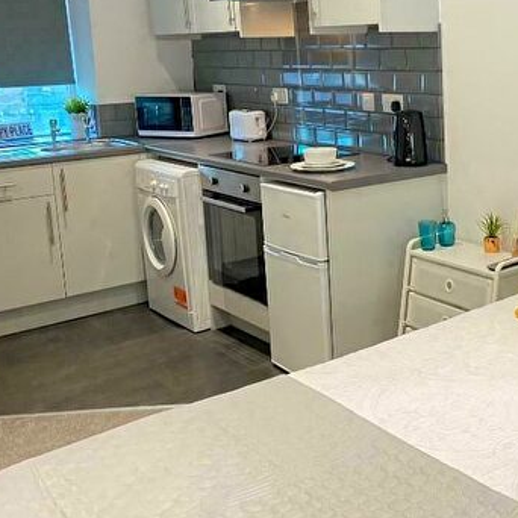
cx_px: 462
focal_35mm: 47
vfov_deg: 35.7
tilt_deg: -10.4
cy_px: 169
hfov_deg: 34.2
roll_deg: +1.4
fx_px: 796
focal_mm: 4.25
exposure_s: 1/50
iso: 320
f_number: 1.8
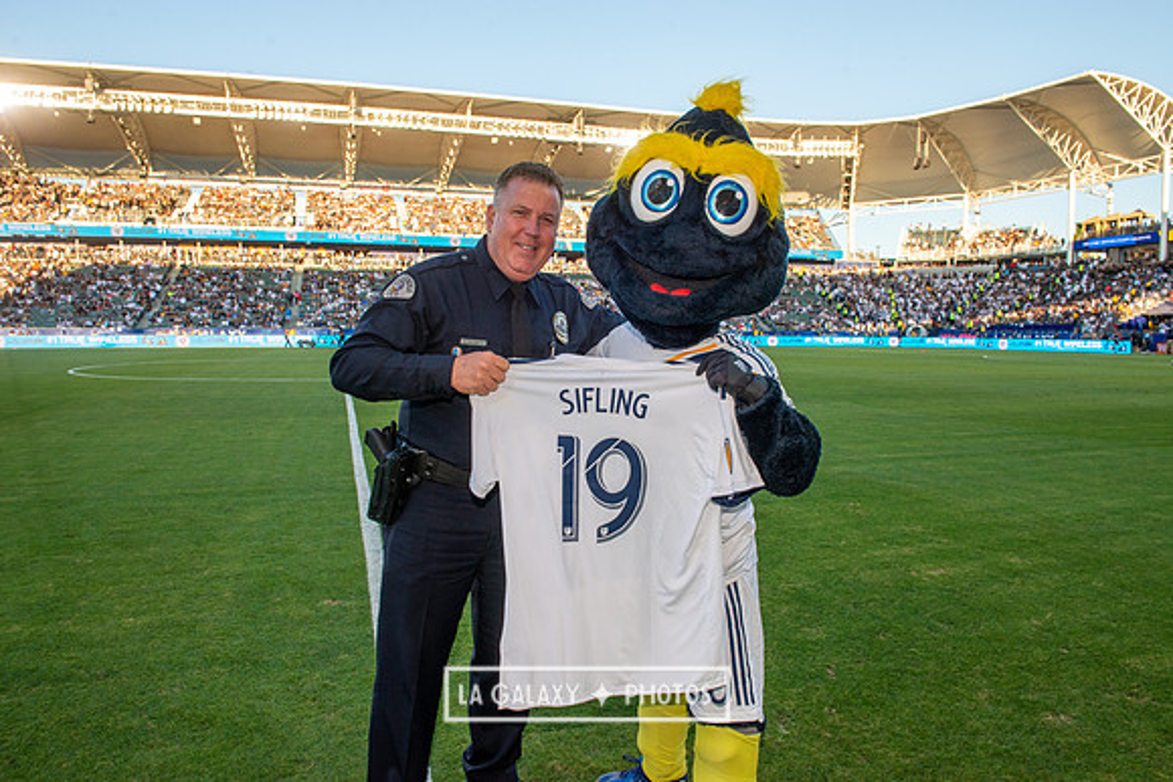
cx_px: 586
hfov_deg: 73.7
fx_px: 782
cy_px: 391
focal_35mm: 24
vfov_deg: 53.2
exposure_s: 1/320
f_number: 10
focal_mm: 24
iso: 800
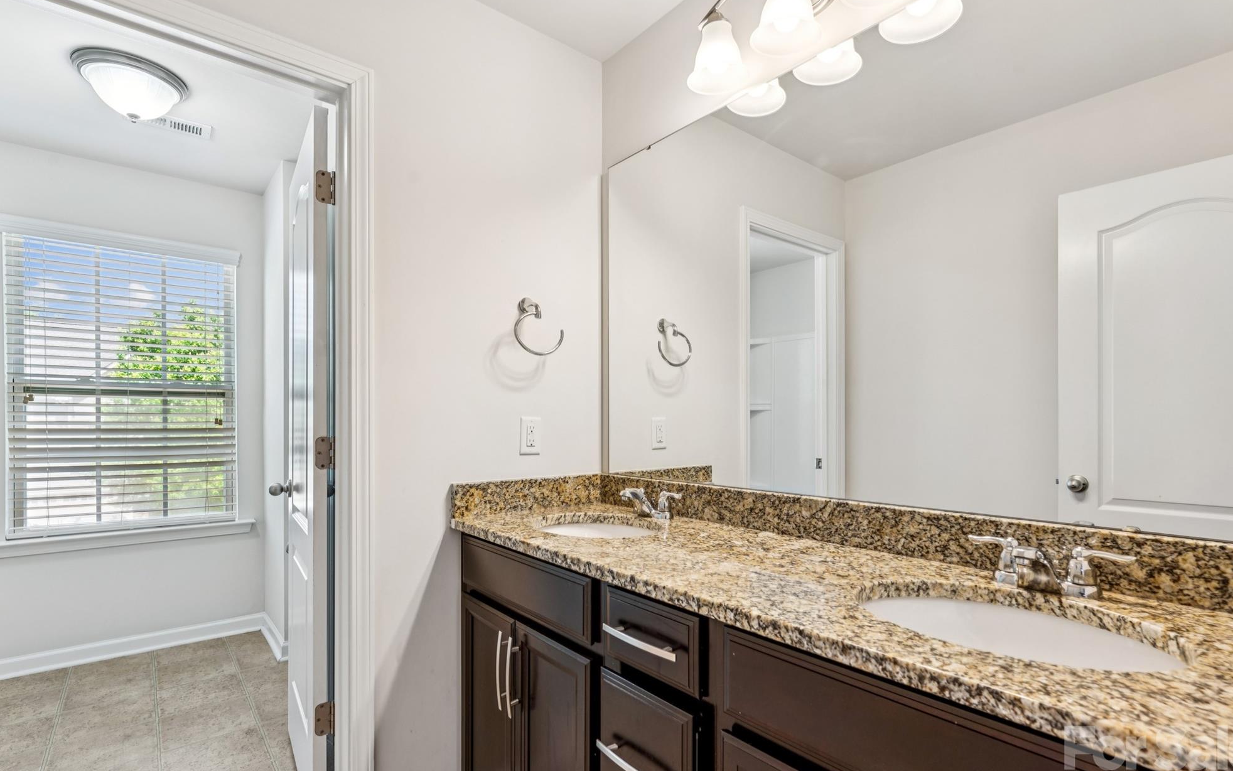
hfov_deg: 93.6
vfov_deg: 67.2
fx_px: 578
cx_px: 622
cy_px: 421
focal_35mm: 17
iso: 100
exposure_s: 1/6
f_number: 9
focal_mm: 16.2
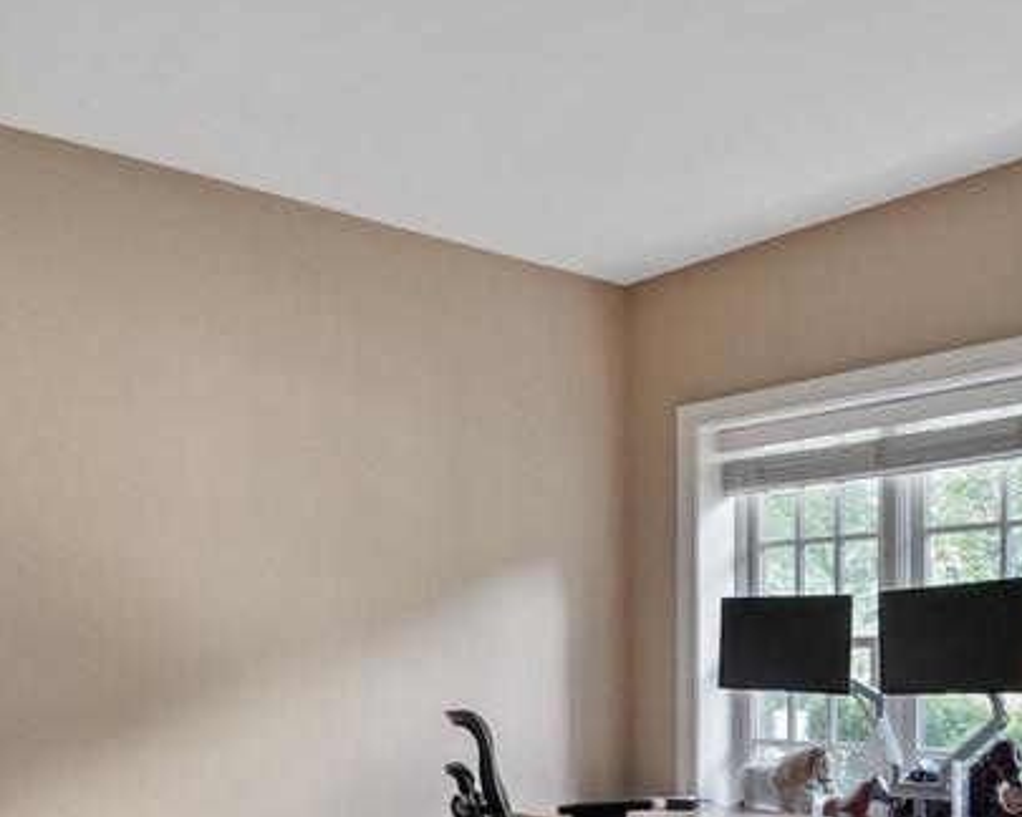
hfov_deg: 47.6
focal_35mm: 38
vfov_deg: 37.5
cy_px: 672
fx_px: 1149
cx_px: 401
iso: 800
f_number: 8
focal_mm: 16
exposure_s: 1/15
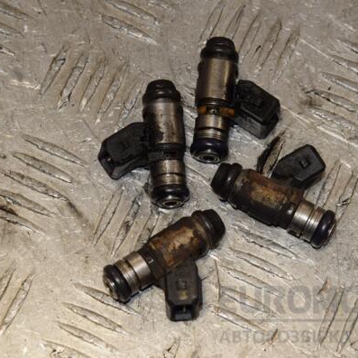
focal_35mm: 145
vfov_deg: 12.1
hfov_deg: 12.1
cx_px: 202
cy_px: 179
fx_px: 1692
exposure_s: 1/200
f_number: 9
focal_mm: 75
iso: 800
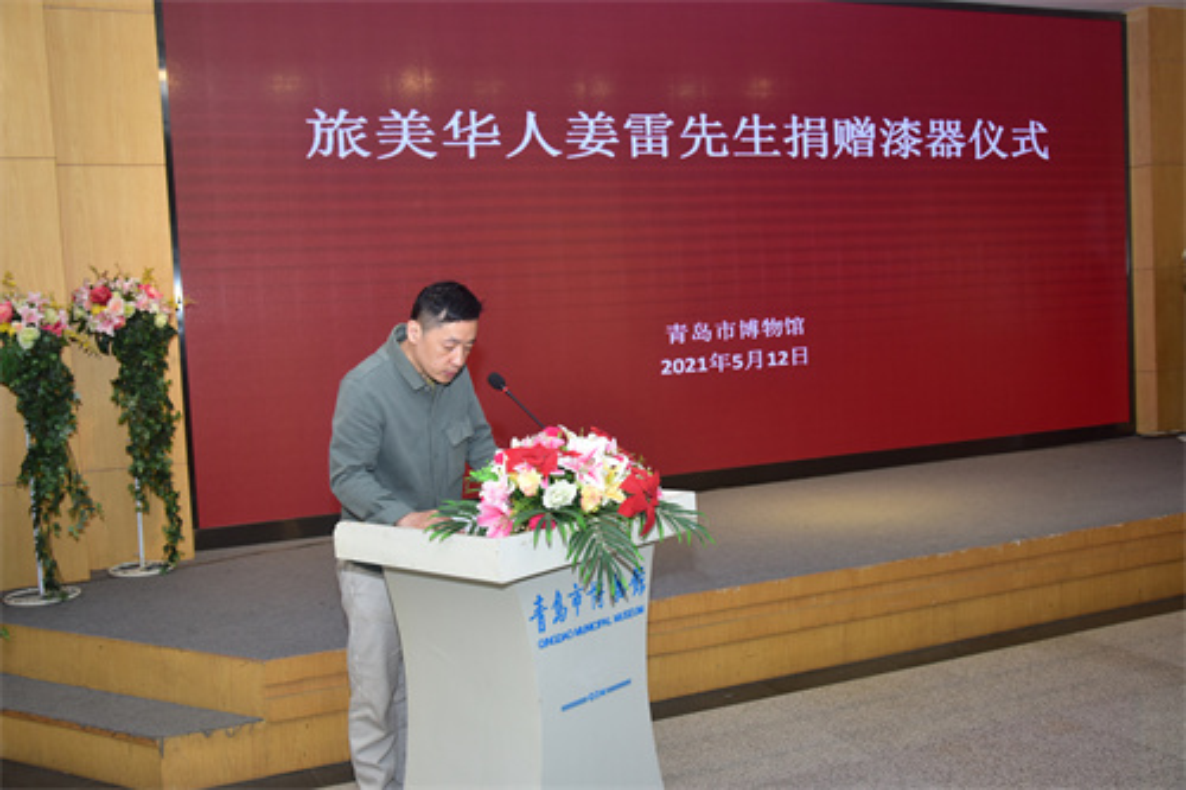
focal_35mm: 38
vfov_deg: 35.0
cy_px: 395
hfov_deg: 50.7
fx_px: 1251
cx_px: 593
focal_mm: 38
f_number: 7.1
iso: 1000
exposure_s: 1/60
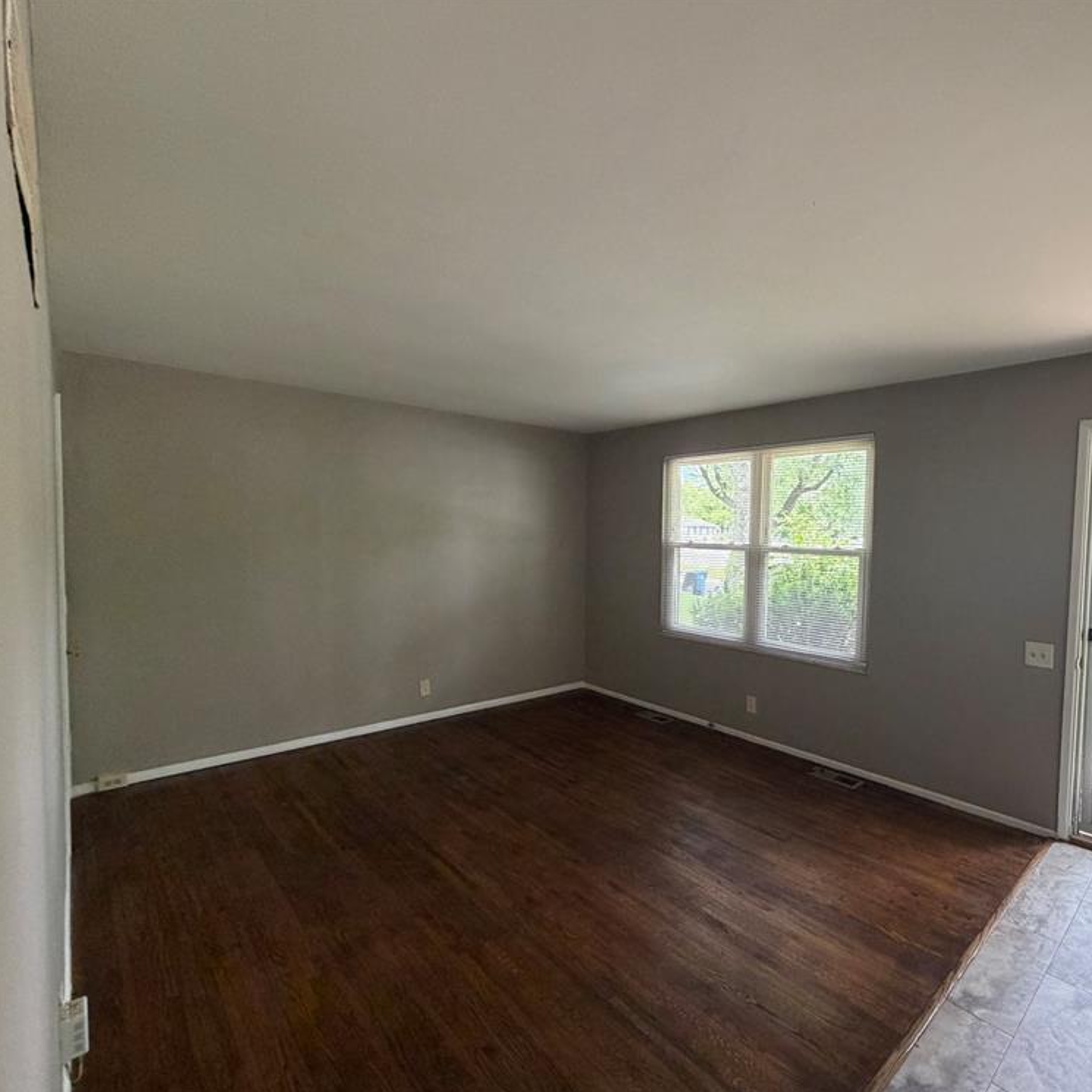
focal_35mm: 17
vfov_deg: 84.0
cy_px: 558
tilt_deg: -3.3
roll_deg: -0.7
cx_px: 674
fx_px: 607
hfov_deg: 82.6
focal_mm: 2.22
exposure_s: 1/113
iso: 320
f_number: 2.2
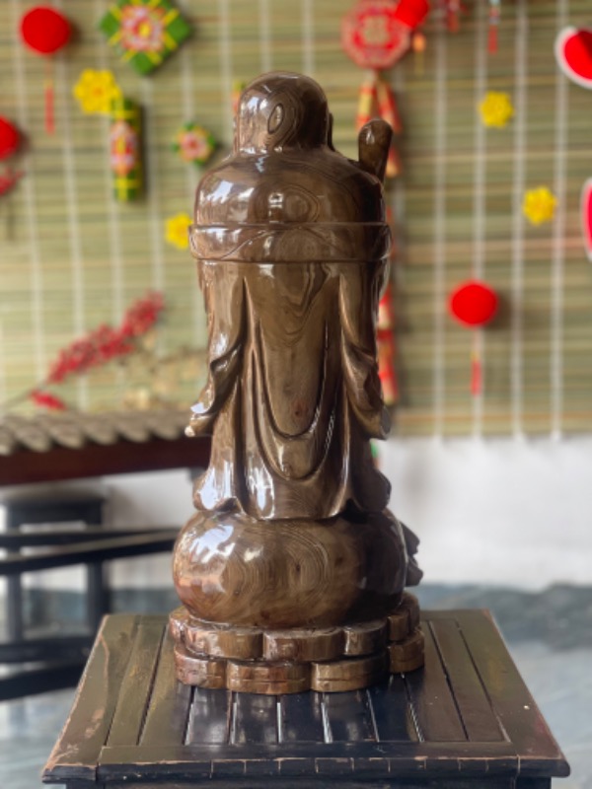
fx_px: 1459
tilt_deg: -7.8
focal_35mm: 64
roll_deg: +0.0
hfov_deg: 22.9
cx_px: 296
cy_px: 394
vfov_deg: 30.3
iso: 160
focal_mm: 7.5
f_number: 2.2
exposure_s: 1/121
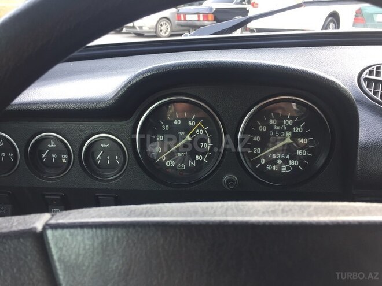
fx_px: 320
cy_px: 143
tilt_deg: -21.1
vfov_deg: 48.2
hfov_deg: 61.7
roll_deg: +0.6
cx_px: 191
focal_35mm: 29
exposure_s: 1/50
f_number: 2.2
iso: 32
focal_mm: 4.15
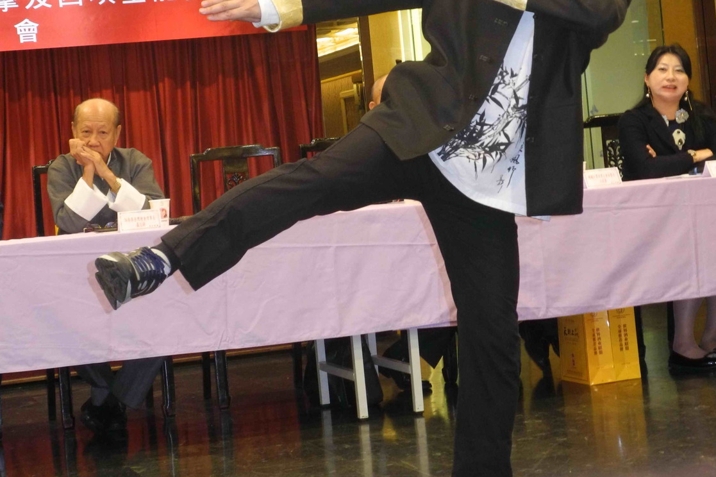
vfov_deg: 14.4
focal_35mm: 95
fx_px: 1889
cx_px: 360
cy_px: 149
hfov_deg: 21.5
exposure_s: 1/30
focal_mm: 14.5
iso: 400
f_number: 4
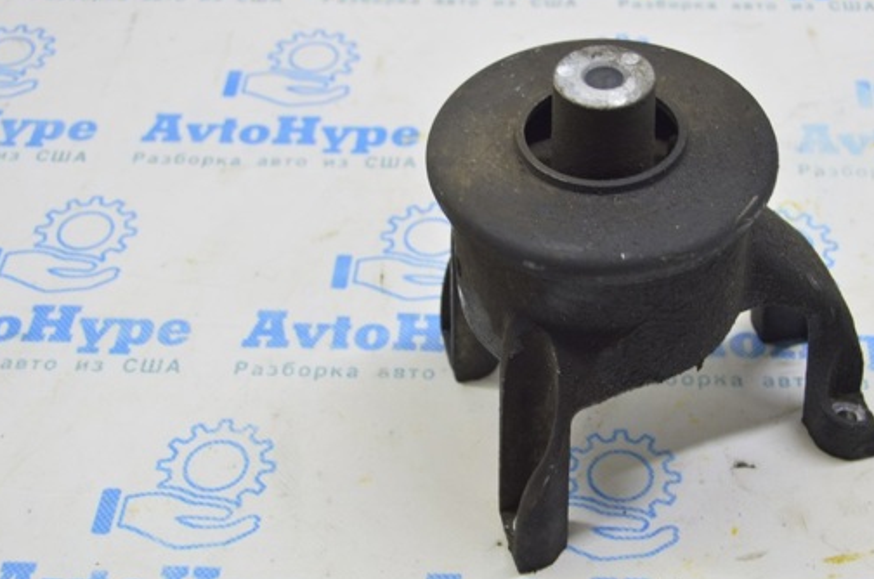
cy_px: 287
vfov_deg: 22.2
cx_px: 531
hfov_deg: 32.8
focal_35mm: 61
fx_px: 1478
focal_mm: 32
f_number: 5.6
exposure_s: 1/20
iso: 400
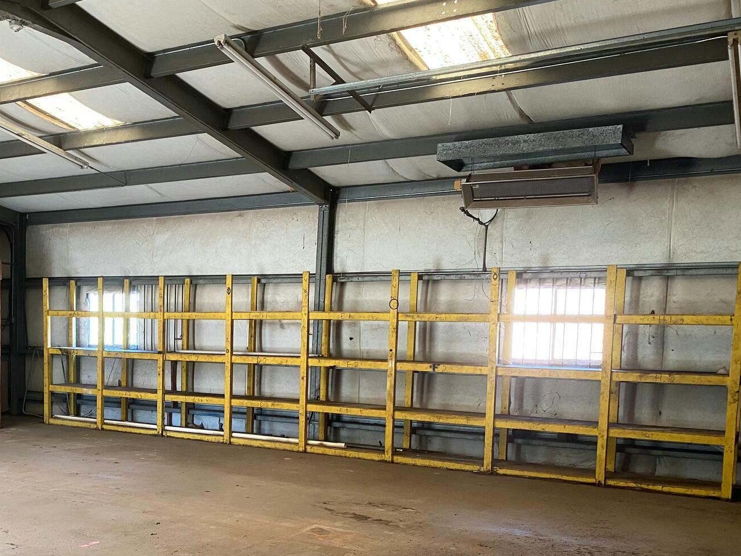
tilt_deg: -5.0
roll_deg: -1.5
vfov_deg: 35.3
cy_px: 404
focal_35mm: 40
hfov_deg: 45.2
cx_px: 183
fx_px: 856
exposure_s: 1/60
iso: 160
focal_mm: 4.25
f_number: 1.8
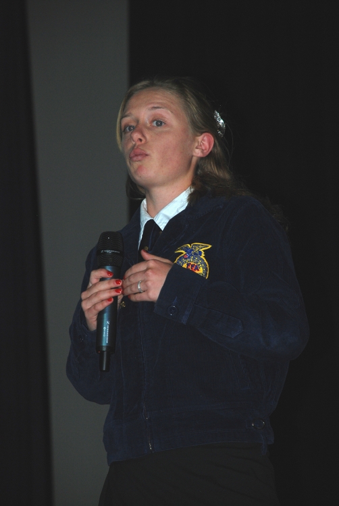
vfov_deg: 10.1
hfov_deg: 6.8
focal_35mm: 202
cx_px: 170
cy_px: 253
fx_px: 2852
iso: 220
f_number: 5.6
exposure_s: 1/60
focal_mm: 135
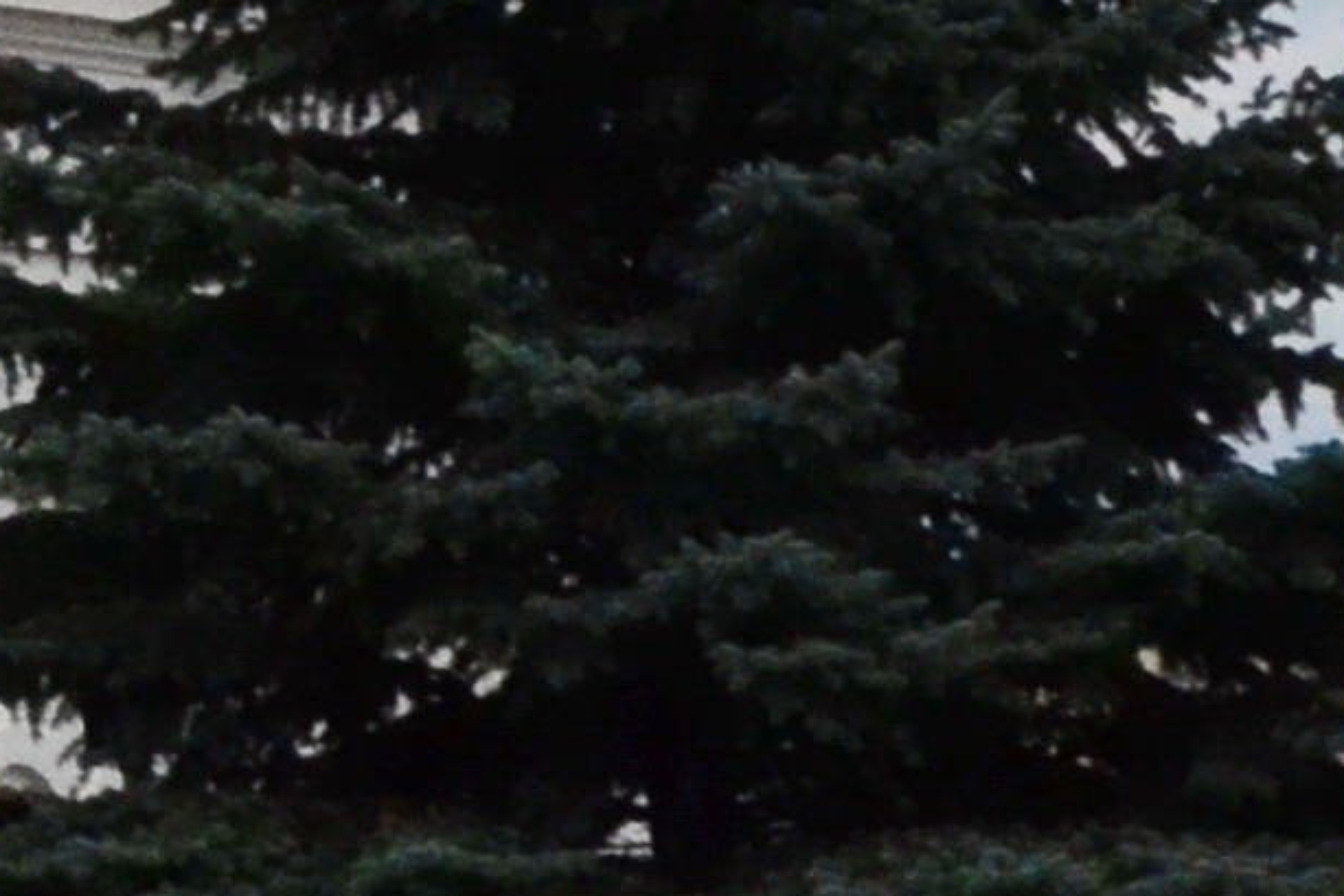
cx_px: -3536
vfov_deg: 3.0
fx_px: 17064
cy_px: -1332
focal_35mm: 457
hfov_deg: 4.3
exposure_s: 1/800
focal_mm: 38
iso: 1600
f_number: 14
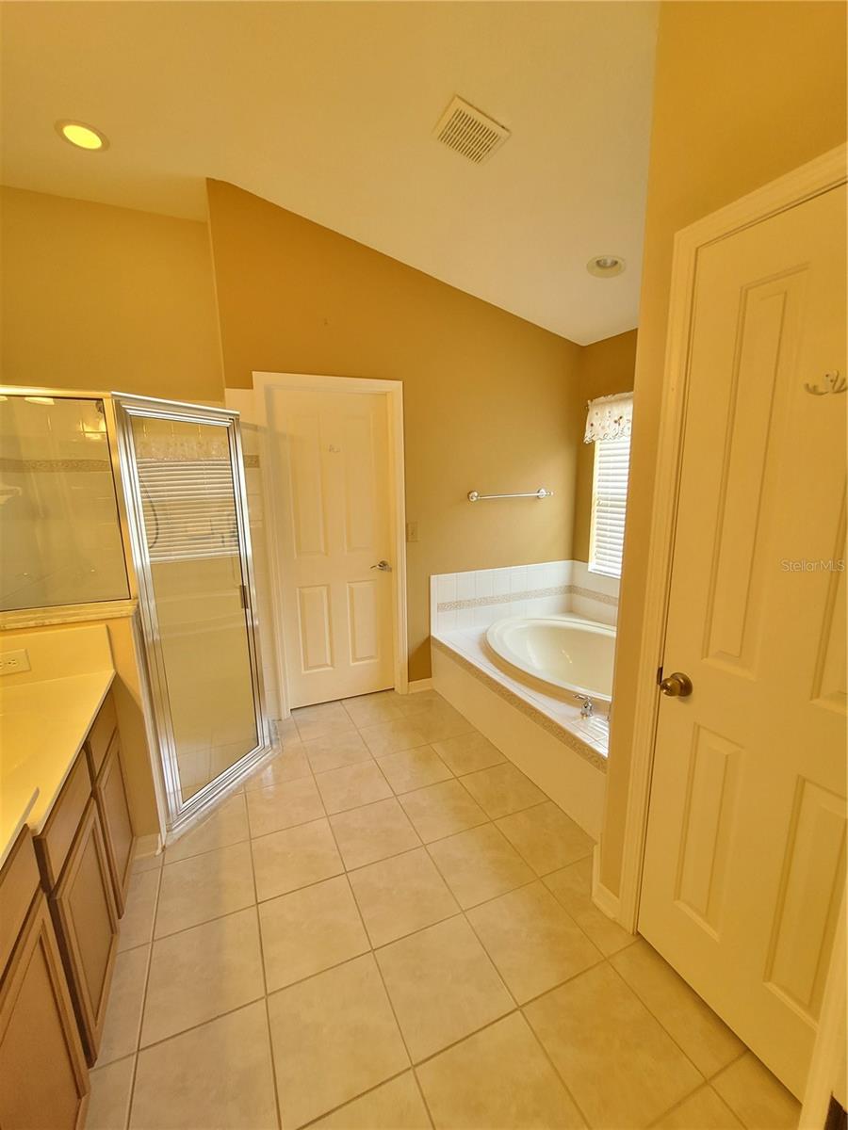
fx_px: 425
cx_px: 424
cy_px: 565
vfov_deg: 106.2
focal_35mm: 13
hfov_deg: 89.9
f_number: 2.2
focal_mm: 2.2
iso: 320
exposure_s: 1/60
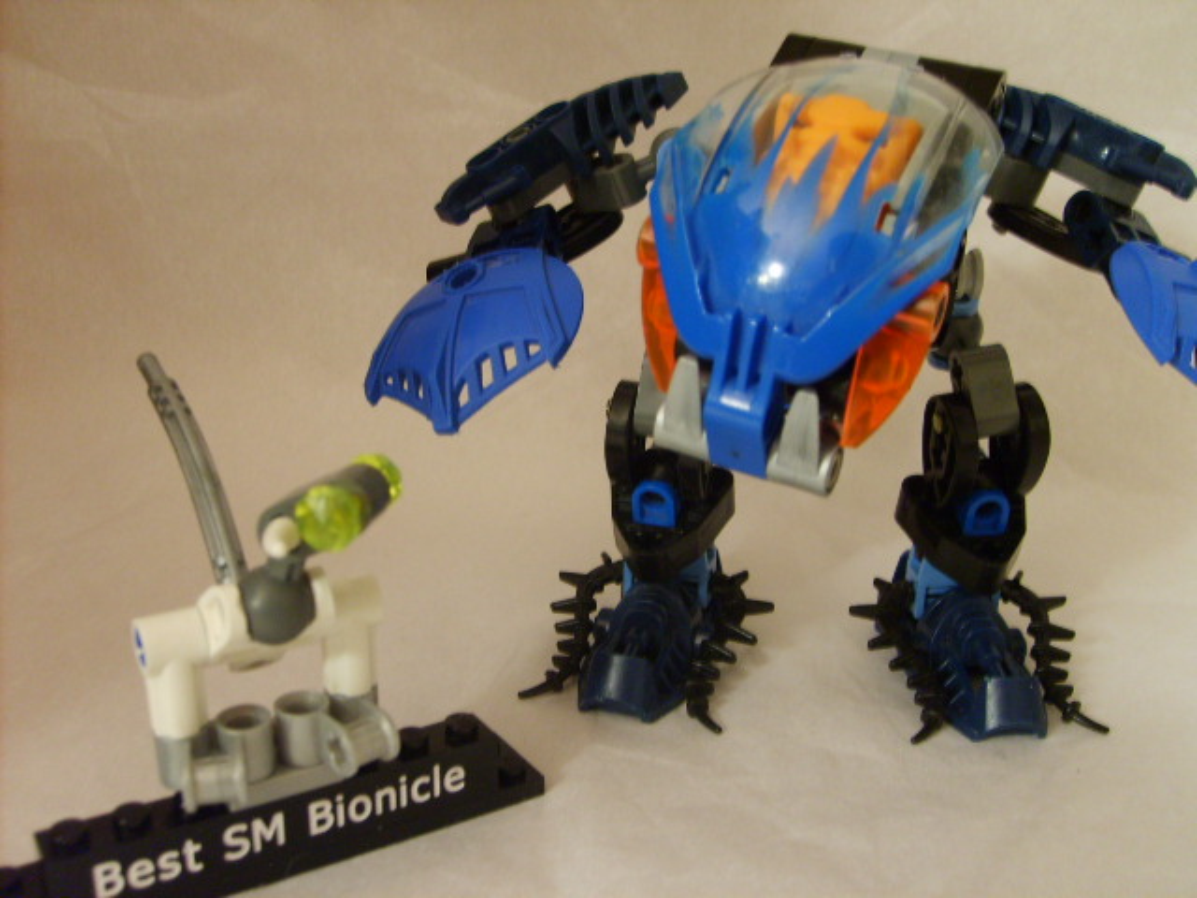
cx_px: 598
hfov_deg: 52.6
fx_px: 1210
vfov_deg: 40.7
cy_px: 449
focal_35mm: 35
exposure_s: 1/3
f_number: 2.8
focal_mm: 5.8
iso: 140
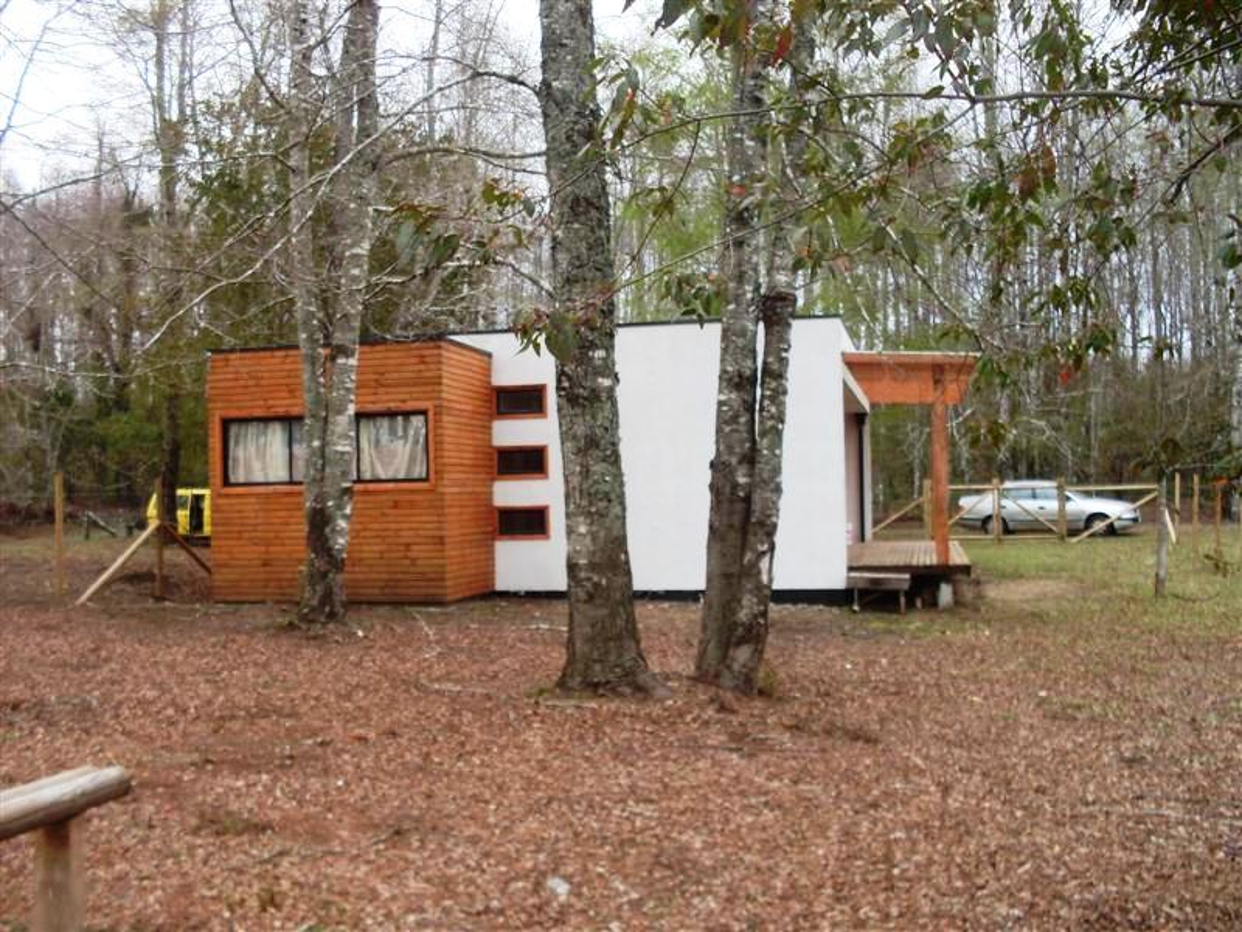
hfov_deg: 49.0
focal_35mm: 38
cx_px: 621
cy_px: 466
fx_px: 1363
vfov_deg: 37.7
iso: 80
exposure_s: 1/250
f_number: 2.8
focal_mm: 6.3
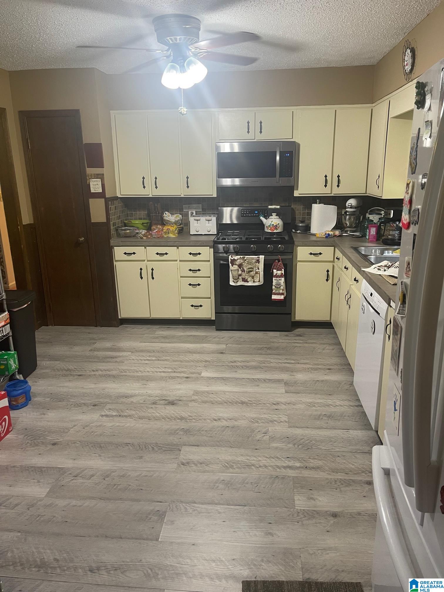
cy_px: 296
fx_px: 445
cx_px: 222
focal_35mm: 26
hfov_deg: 53.1
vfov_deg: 67.3
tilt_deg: -16.1
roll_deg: +0.2
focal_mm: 5.1
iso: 125
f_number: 1.6
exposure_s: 1/79
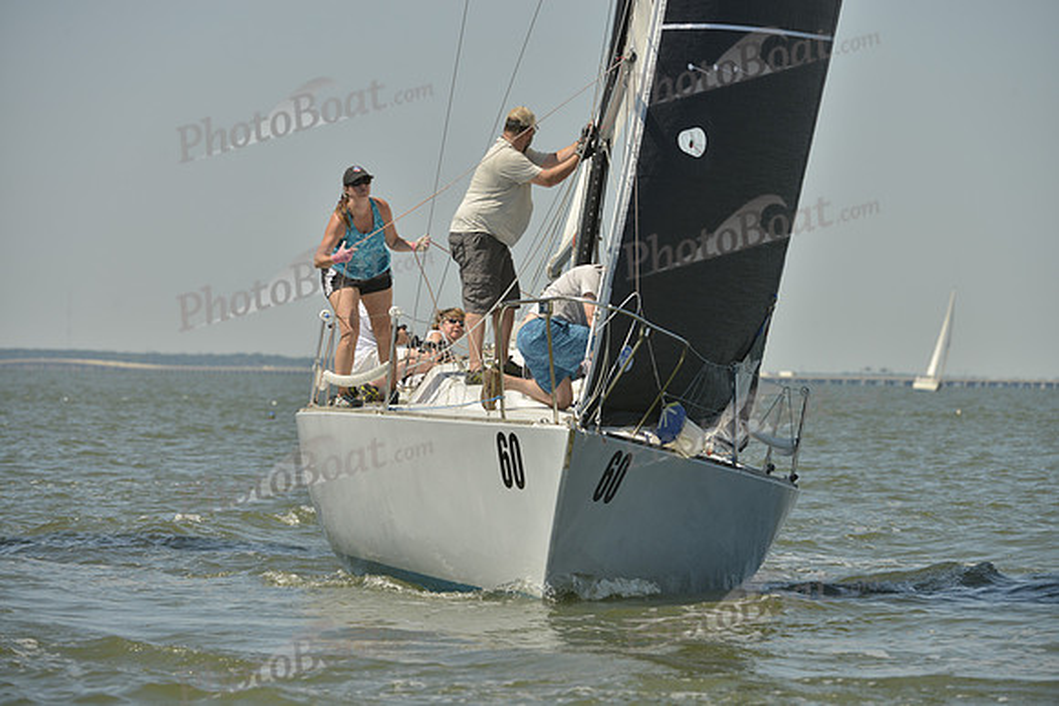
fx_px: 7061
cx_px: 530
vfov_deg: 5.7
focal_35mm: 240
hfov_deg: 8.6
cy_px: 353
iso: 200
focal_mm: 240
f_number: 7.1
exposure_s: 1/1000
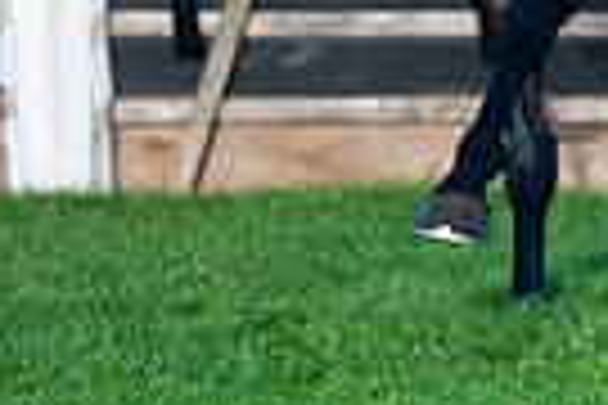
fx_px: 14929
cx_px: 1417
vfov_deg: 1.6
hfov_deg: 2.3
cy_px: -389
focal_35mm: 884
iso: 320
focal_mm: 175
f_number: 3.5
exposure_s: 1/3200
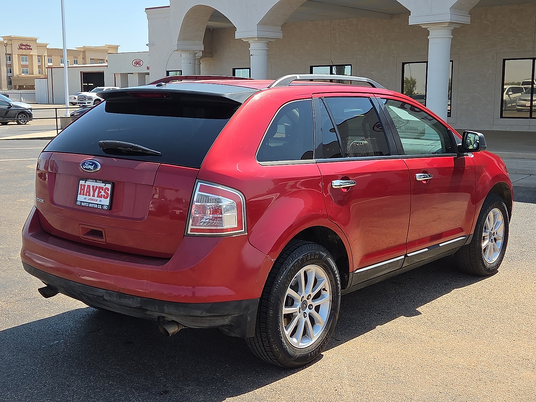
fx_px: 697
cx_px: 268
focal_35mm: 45
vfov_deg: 32.2
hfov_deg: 42.1
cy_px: 201
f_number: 1.8
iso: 76
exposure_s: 1/3333
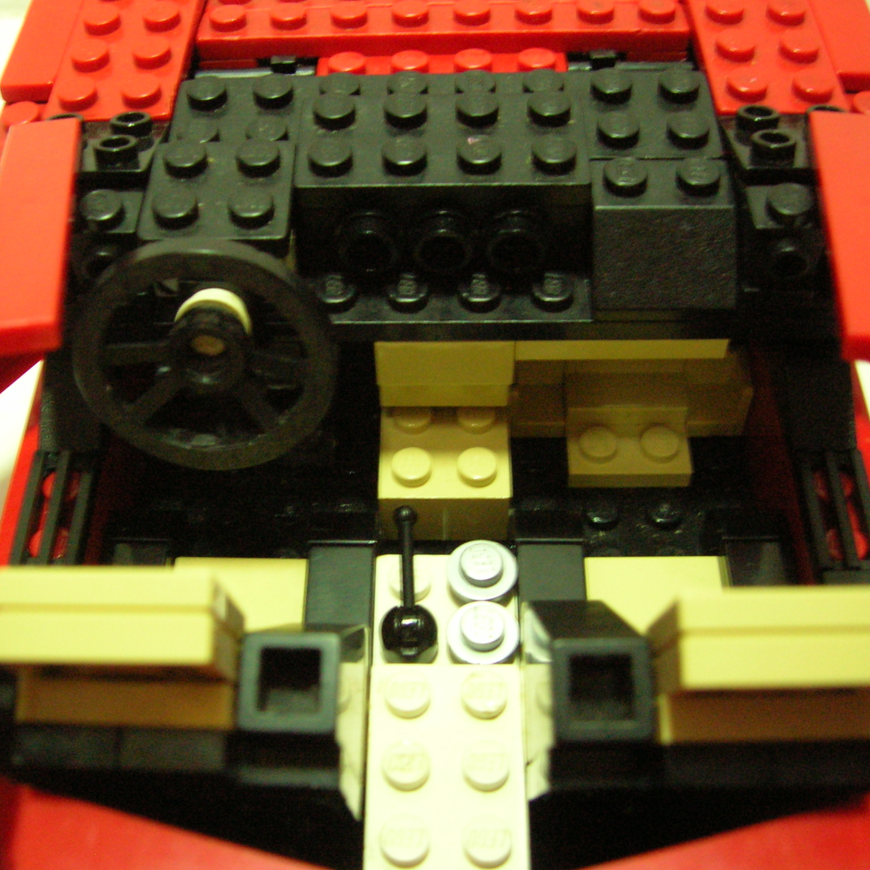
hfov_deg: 40.9
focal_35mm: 41
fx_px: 1166
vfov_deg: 40.9
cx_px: 397
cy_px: 435
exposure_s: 1/3.5
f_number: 2.9
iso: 200
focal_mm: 5.7
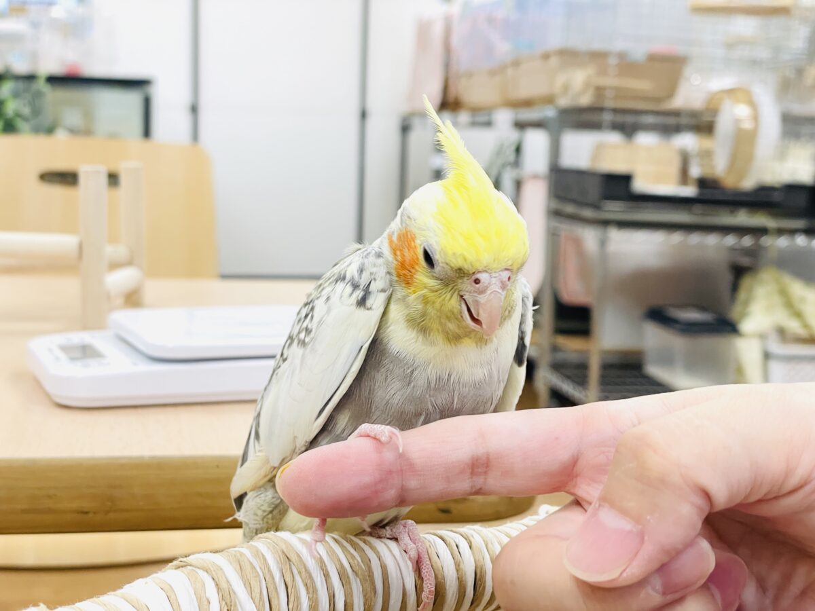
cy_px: 306
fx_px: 1224
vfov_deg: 28.0
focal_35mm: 52
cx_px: 408
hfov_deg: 36.8
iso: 100
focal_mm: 6
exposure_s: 1/100
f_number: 2
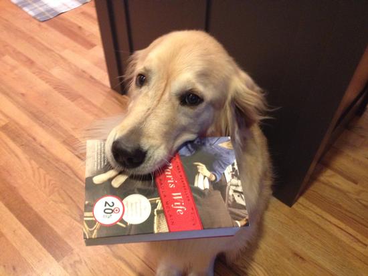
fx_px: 372
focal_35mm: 35
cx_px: 184
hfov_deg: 52.6
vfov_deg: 40.7
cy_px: 138
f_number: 2.4
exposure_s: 1/20
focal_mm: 4.28
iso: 400
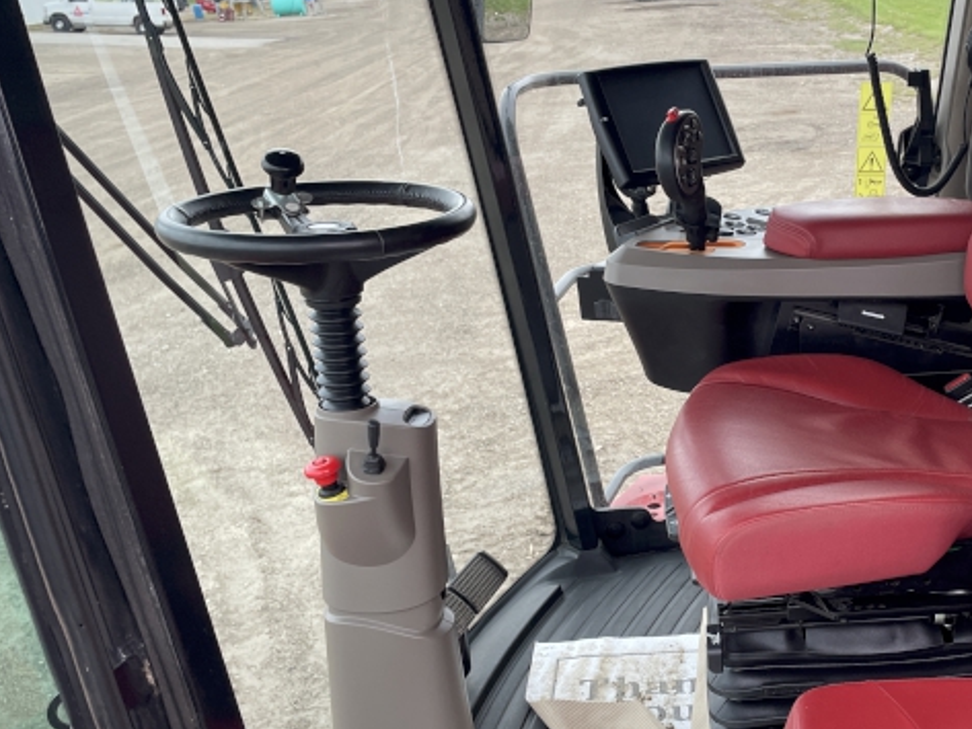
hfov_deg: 41.2
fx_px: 1236
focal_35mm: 44
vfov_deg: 32.8
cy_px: 439
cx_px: 767
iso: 64
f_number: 1.6
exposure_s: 1/121
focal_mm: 4.2
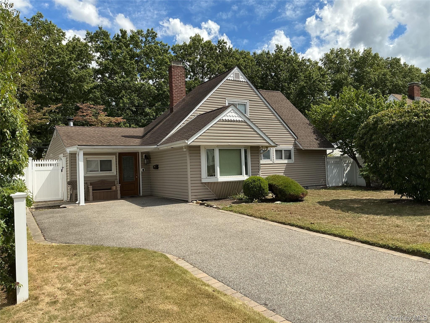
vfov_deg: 48.2
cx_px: 215
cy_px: 162
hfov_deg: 61.7
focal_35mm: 29
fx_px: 360
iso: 25
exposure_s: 1/1786
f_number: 1.8
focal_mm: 3
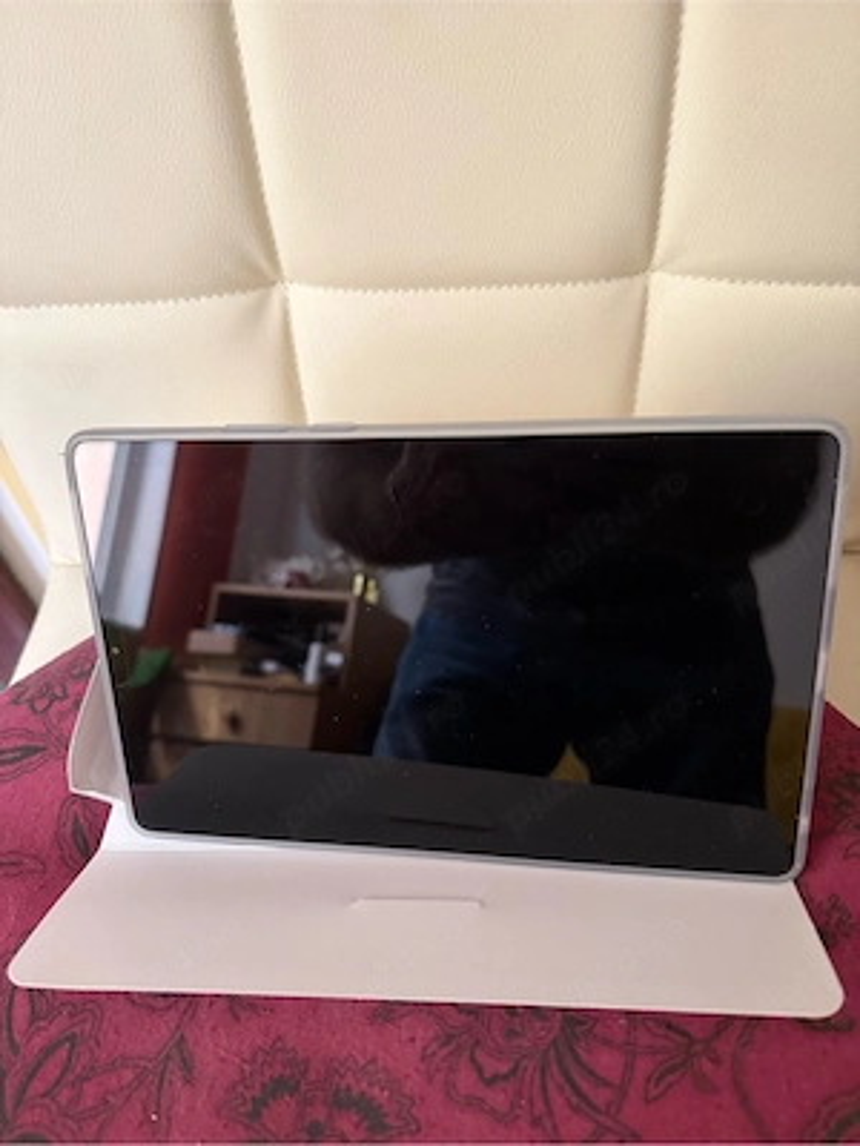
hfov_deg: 56.8
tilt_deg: -49.4
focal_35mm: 24
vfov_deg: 71.6
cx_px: 430
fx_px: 795
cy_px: 573
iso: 640
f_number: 1.78
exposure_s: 1/60
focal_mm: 6.76
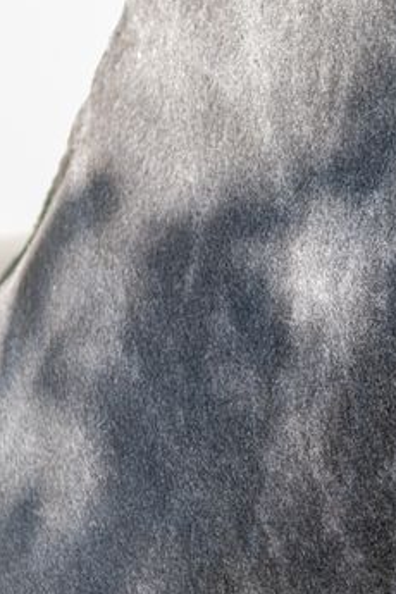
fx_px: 4884
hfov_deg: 4.6
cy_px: 504
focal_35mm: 296
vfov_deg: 6.9
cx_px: 659
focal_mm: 85
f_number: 2.5
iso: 100
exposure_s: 1/400
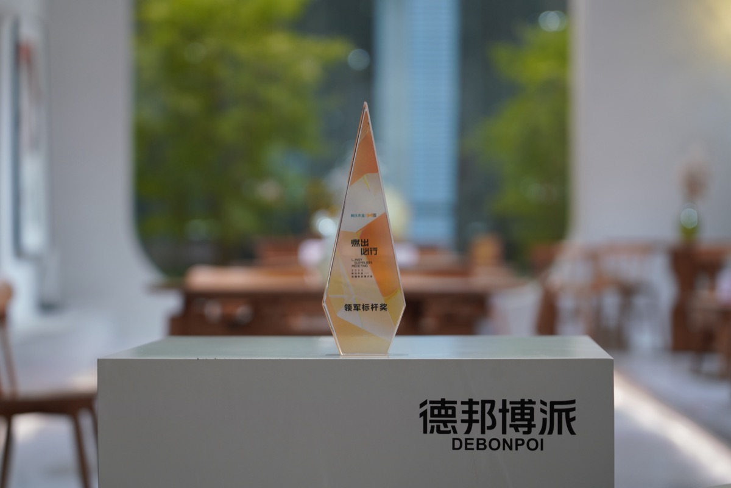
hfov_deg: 19.5
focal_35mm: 105
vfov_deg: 13.0
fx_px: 2132
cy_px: 244
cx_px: 366
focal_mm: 105
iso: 400
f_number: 4
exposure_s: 1/80
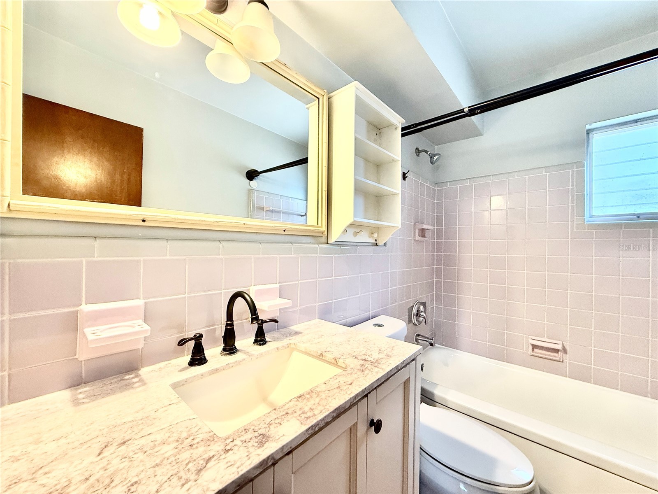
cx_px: 329
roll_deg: -1.4
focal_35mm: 14
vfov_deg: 85.7
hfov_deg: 102.1
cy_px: 247
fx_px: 266
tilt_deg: +0.3
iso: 400
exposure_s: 1/60
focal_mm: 2.22
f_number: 2.2
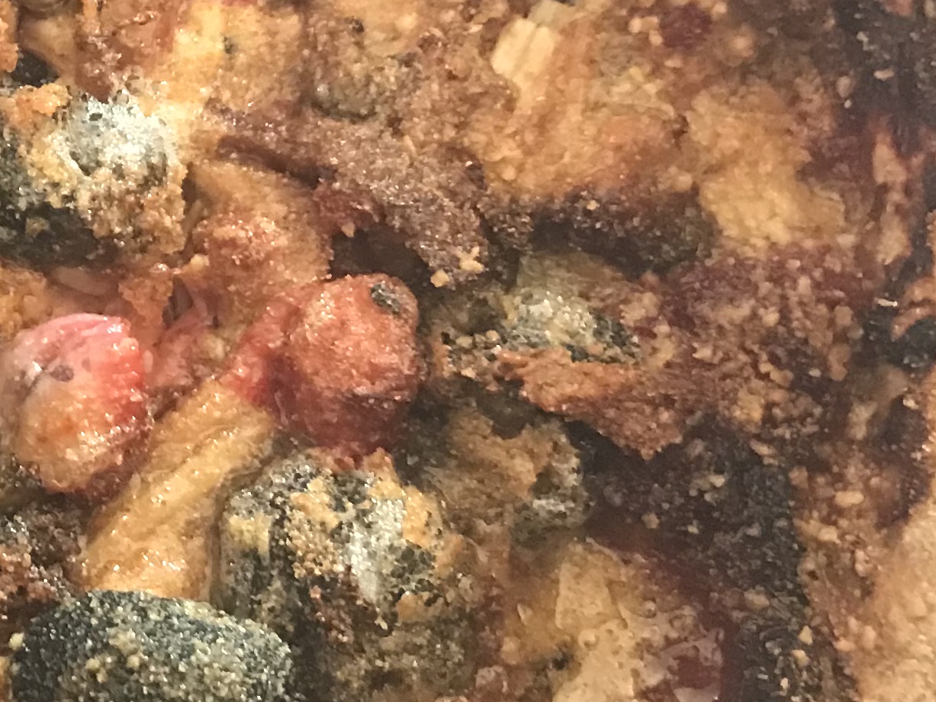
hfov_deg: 19.4
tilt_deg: -59.1
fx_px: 2487
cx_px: -329
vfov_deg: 15.8
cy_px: 18
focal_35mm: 92
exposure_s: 1/9
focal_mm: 3.99
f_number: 1.8
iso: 100
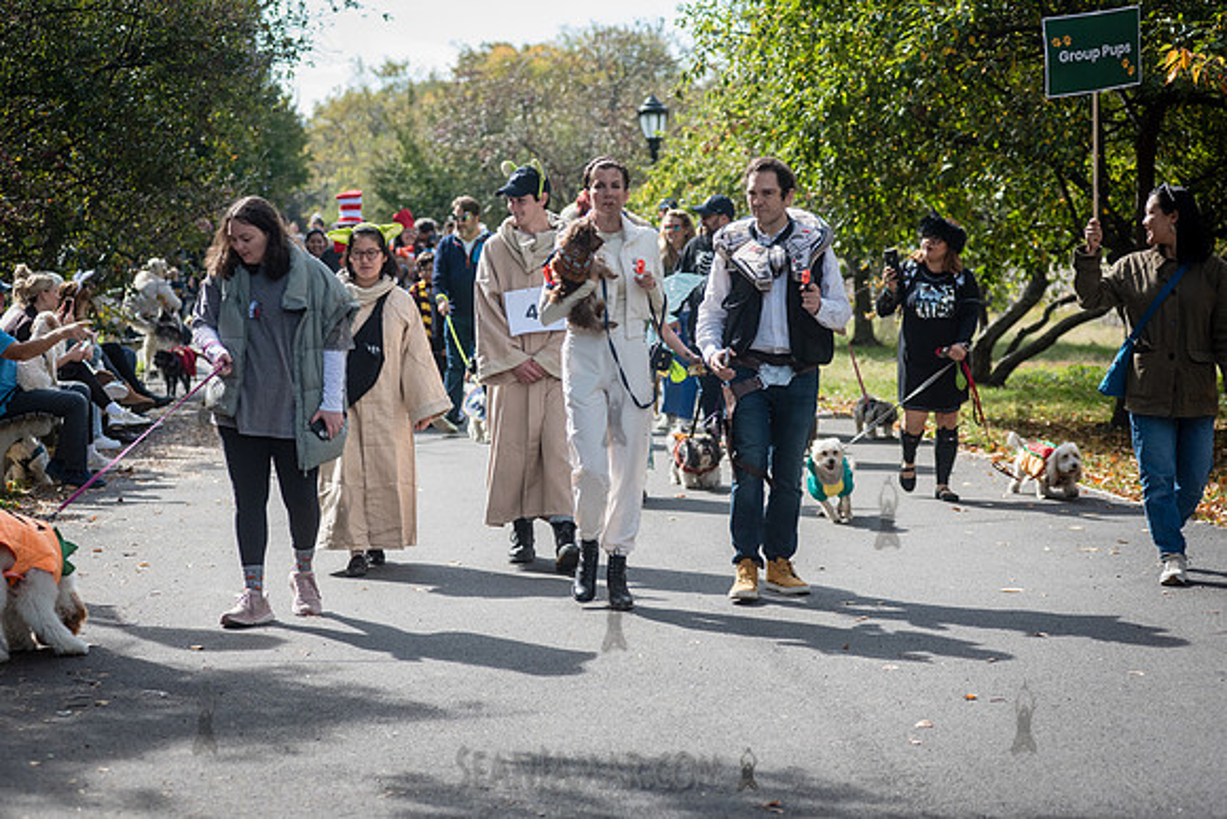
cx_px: 614
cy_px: 410
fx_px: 2932
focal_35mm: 86
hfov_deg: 23.6
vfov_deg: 15.9
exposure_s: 1/4000
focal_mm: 86
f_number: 4
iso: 1000
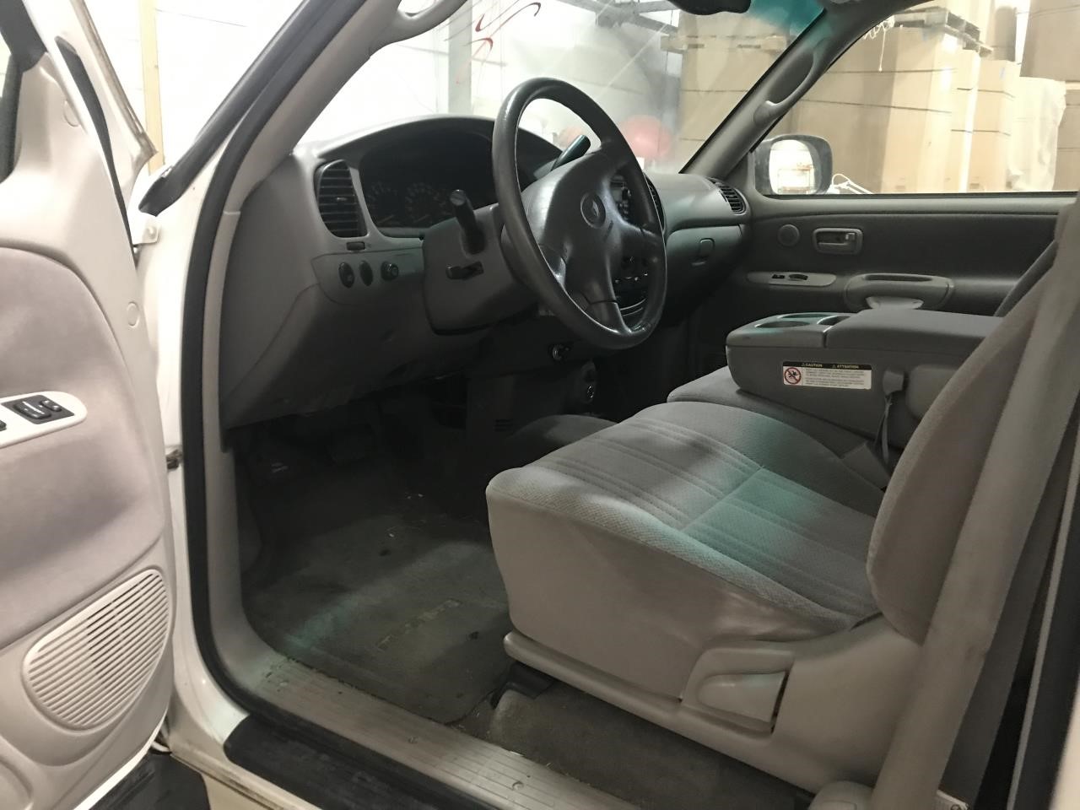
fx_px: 874
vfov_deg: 49.7
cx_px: 540
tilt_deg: -14.9
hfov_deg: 63.4
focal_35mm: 28
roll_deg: -1.9
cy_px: 405
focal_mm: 3.99
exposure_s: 1/6
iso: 100
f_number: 1.8
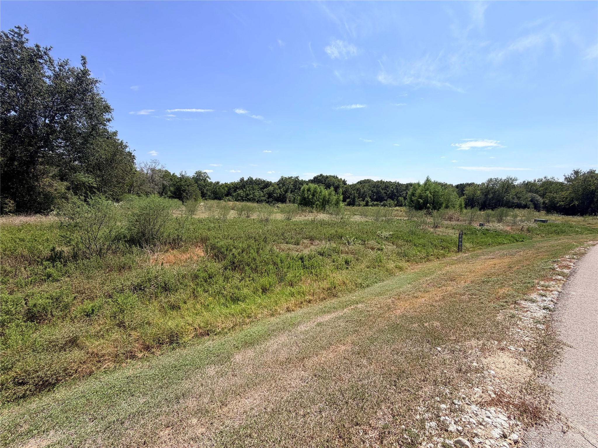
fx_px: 242
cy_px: 224
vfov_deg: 85.7
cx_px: 299
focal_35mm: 14
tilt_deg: -6.6
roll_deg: -1.1
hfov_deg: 102.1
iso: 20
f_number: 2.2
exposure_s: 1/914
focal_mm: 2.22
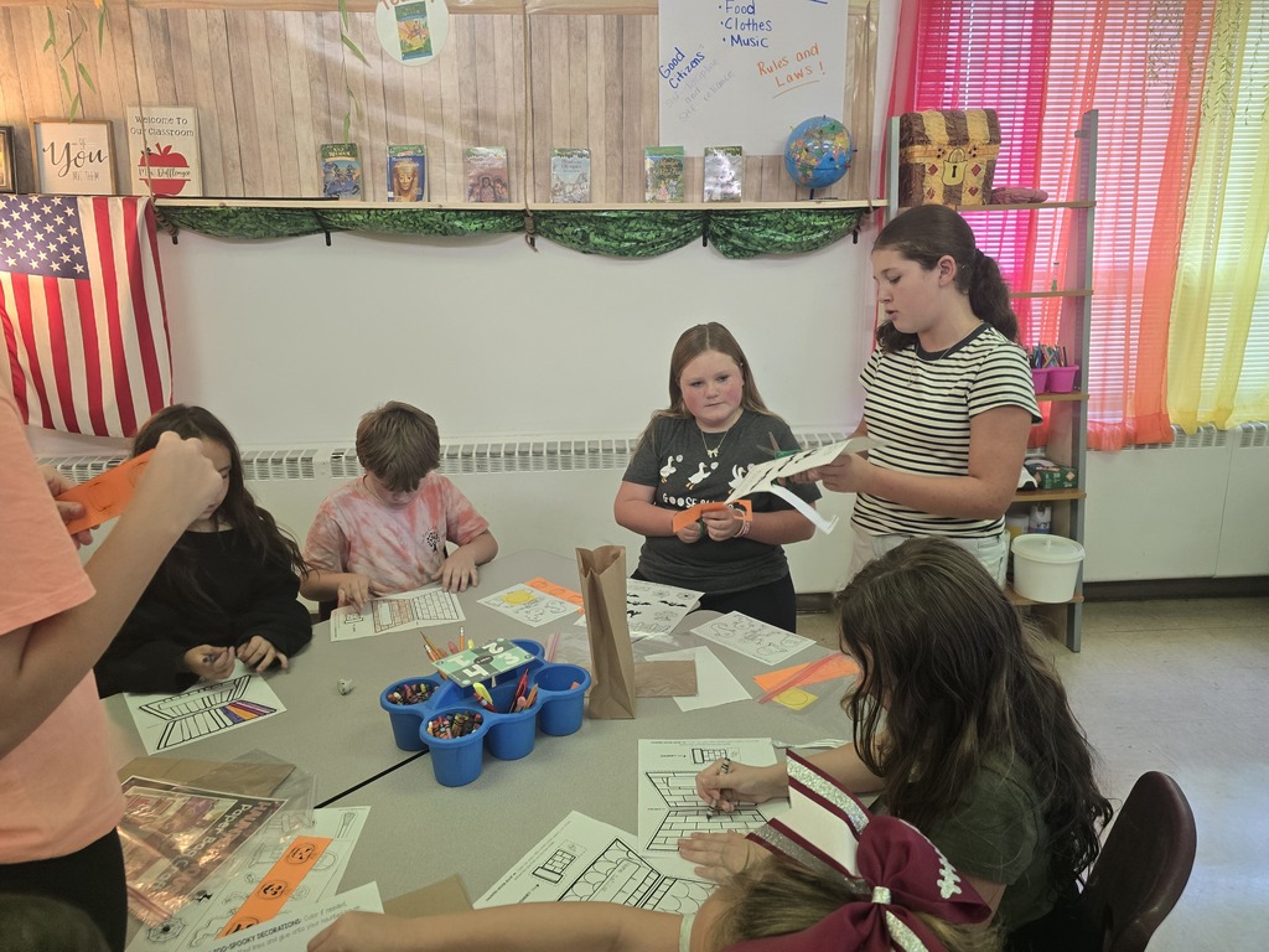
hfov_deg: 73.9
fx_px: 843
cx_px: 634
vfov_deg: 58.9
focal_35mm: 23
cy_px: 476
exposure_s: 1/120
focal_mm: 6.3
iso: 320
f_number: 1.7
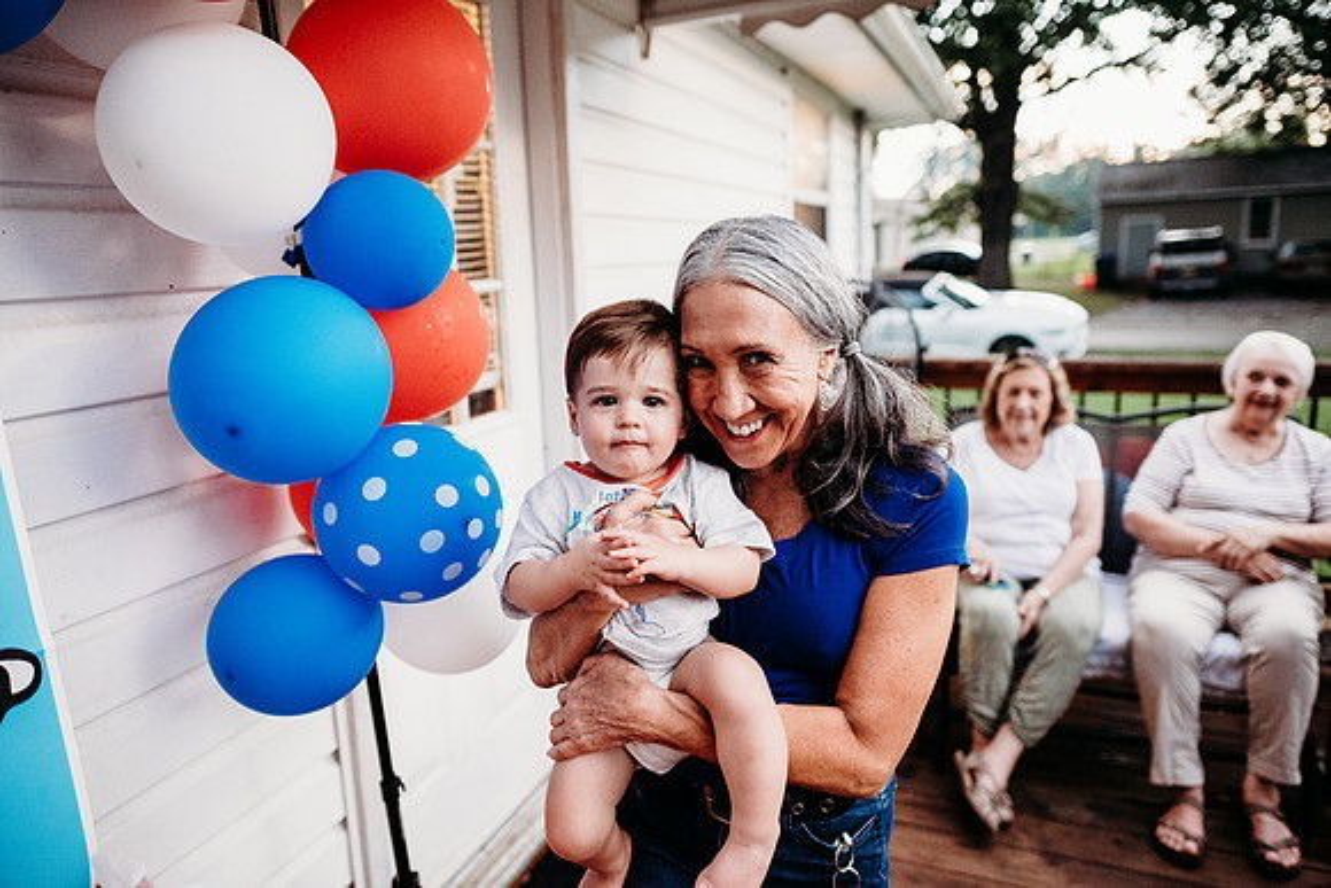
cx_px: 666
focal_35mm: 24
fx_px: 887
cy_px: 444
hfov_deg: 73.7
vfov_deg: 53.2
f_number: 2.5
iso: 3200
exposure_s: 1/200
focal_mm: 24
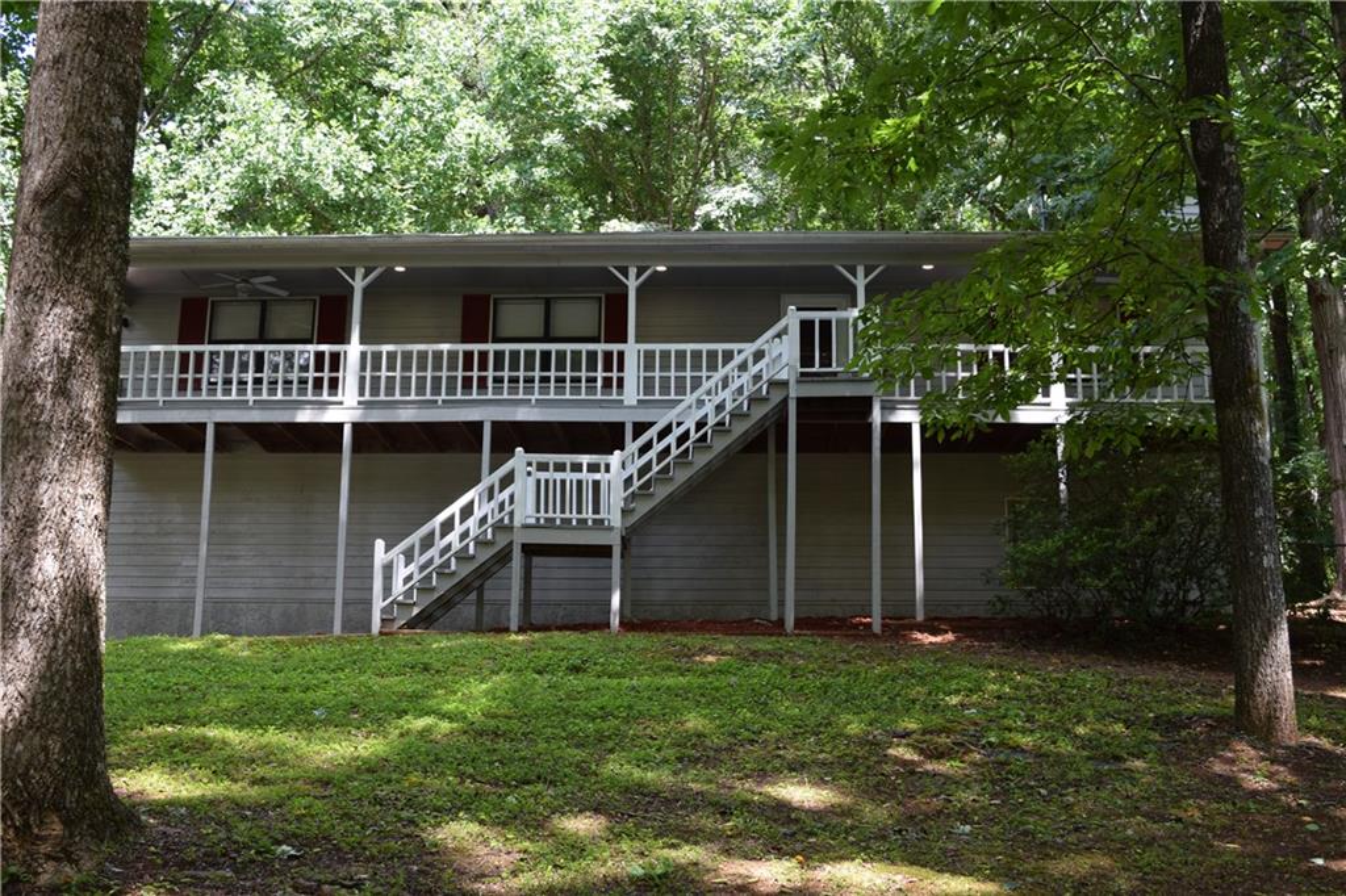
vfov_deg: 33.0
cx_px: 673
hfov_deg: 47.9
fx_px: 1514
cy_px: 448
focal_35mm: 40
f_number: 5.6
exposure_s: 1/125
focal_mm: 27
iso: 400
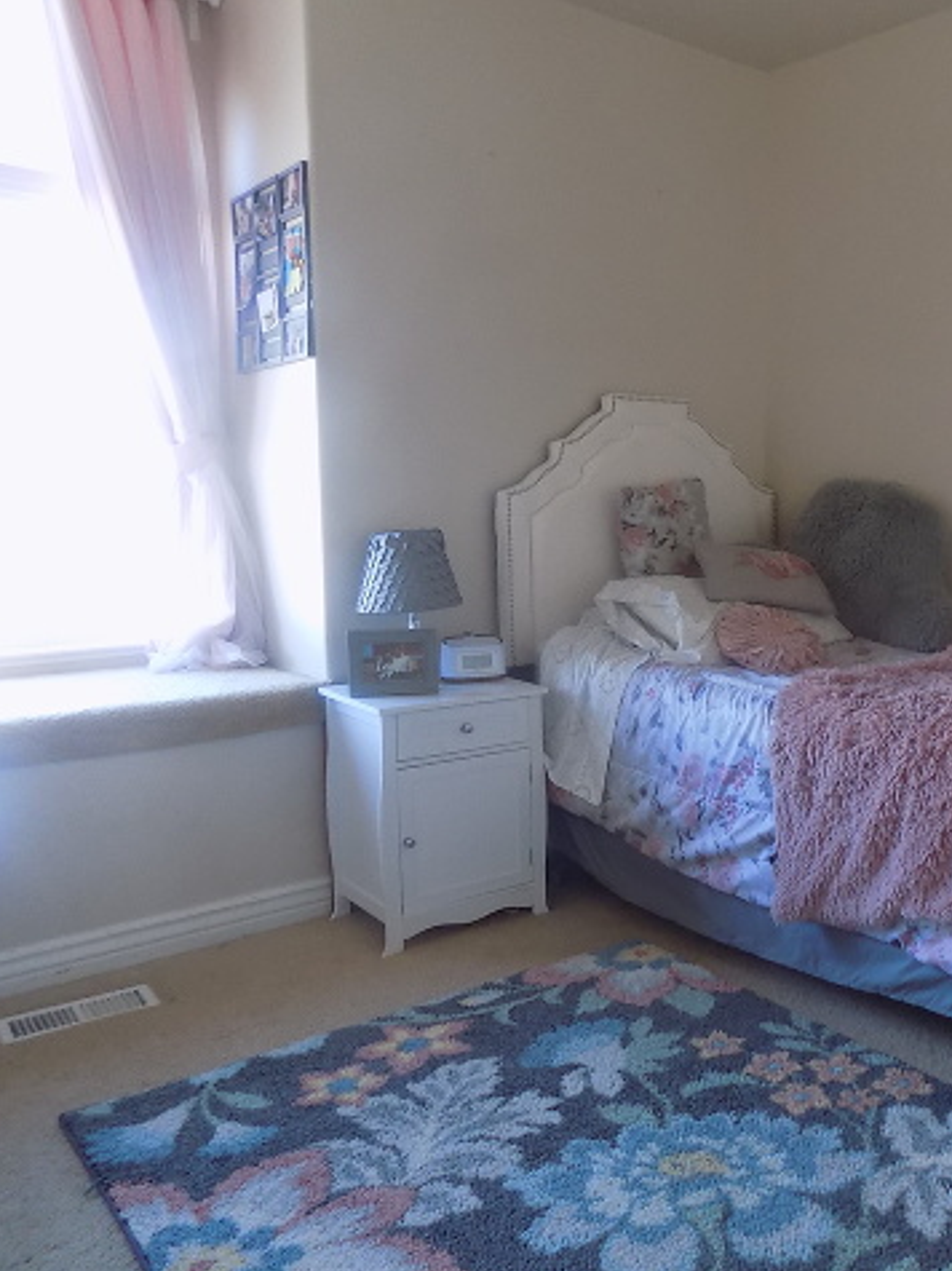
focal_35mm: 31
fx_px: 1137
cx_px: 770
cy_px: 640
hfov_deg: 43.2
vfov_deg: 58.4
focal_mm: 4
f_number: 3.1
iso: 220
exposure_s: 1/30
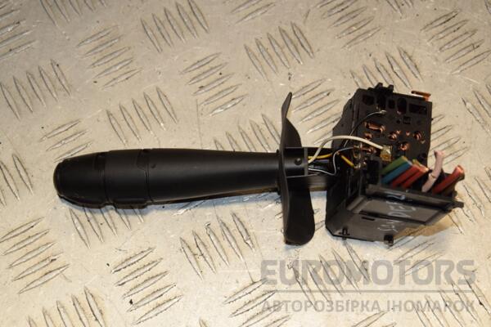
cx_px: 246
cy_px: 164
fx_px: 1064
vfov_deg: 17.5
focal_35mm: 78
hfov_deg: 26.0
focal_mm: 52
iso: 800
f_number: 8
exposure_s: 1/200
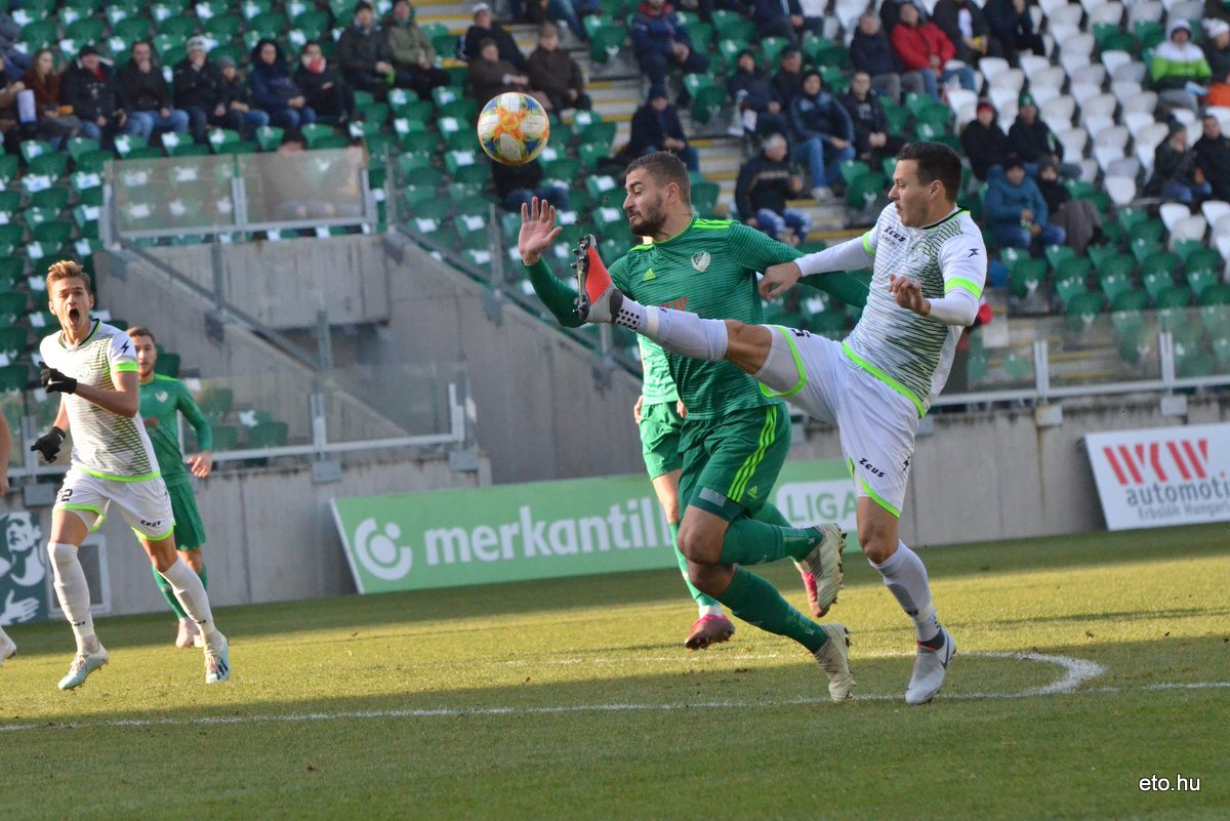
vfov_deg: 5.0
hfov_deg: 7.4
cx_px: 615
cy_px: 410
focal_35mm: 278
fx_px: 9484
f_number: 7.1
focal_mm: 185
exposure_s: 1/3200
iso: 3200
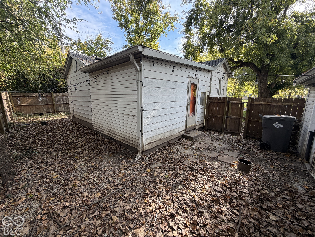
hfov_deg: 102.1
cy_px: 118
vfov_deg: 85.7
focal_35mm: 14
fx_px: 127
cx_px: 158
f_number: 2.2
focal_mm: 2.22
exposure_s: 1/221
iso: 40
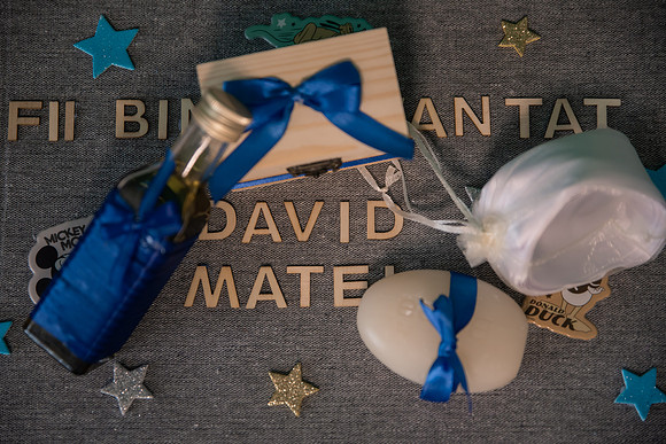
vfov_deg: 19.5
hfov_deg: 28.8
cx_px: 333
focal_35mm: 70
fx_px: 1295
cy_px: 222
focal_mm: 70
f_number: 2.8
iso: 800
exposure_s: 1/160
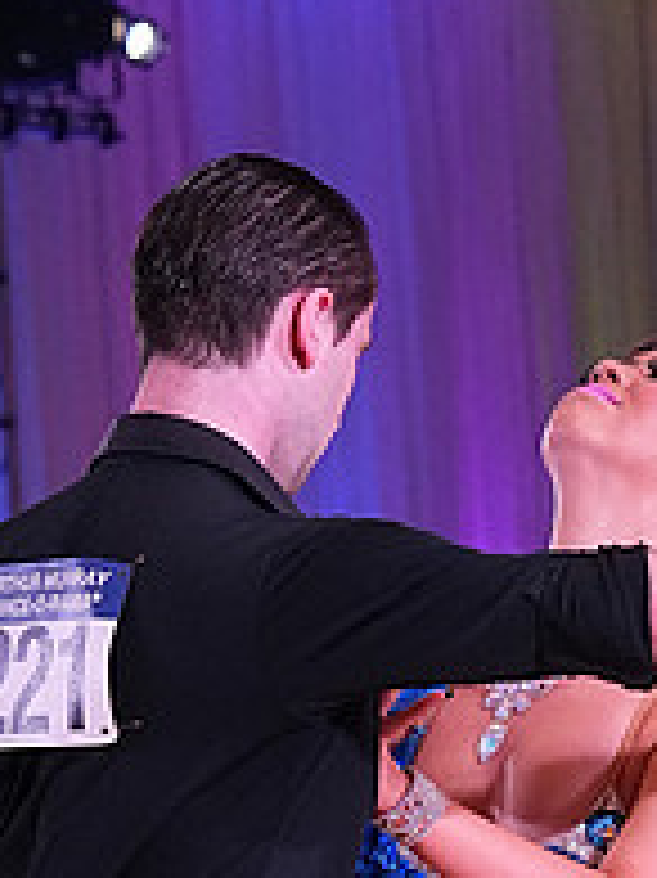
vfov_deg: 5.6
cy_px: 1247
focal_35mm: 352
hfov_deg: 4.2
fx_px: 8918
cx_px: 430
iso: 3200
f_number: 6.3
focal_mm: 82
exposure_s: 1/320
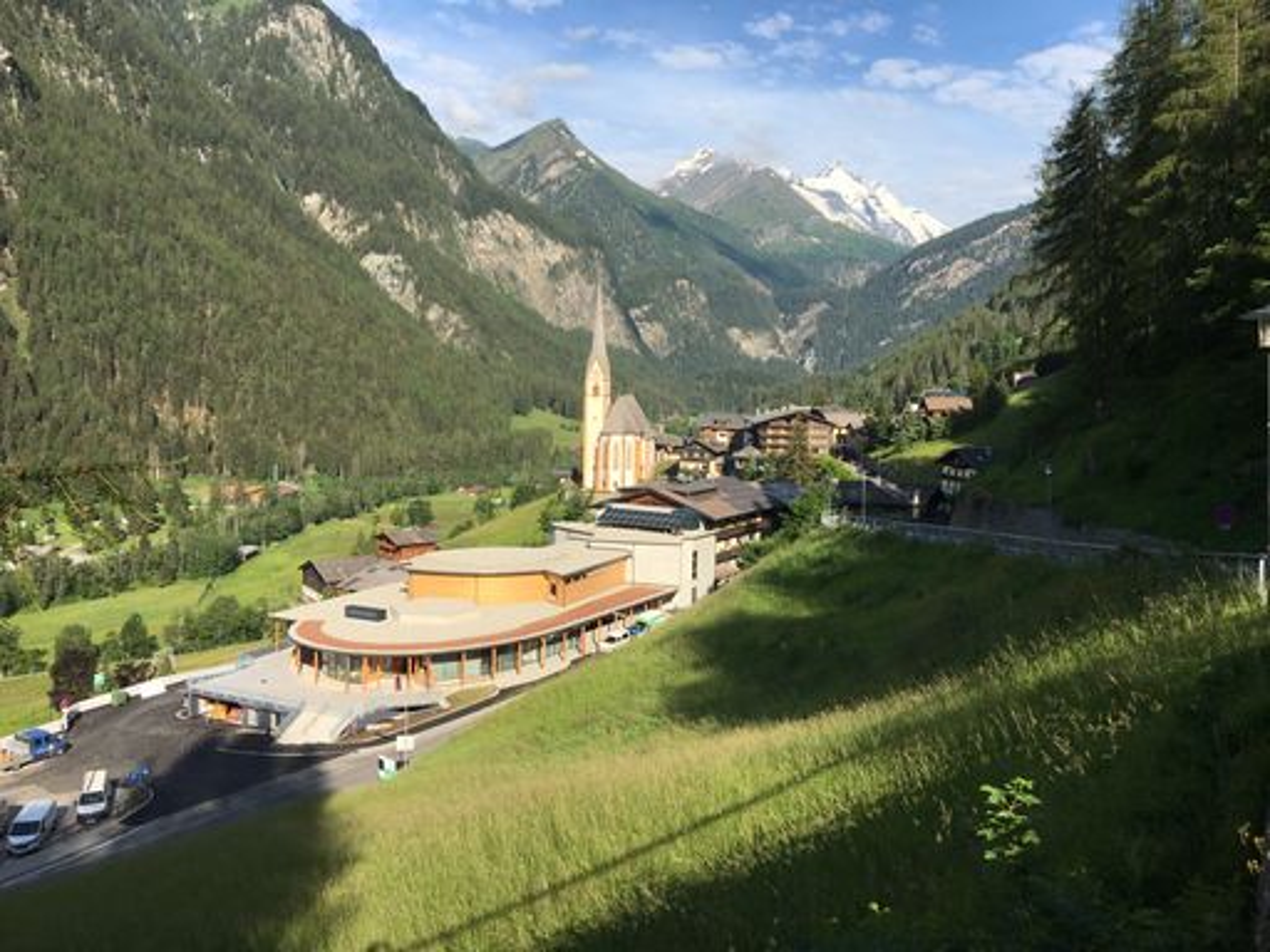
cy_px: 476
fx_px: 1064
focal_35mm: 29
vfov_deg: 48.2
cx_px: 635
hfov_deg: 61.7
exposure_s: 1/1672
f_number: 2.2
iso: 25
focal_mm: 4.15
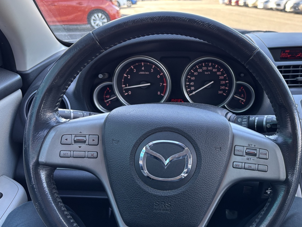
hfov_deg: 50.3
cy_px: 120
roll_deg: +1.1
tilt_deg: -21.2
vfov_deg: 39.6
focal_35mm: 36
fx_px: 314
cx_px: 206
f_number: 1.6
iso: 125
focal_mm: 5.96
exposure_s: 1/121
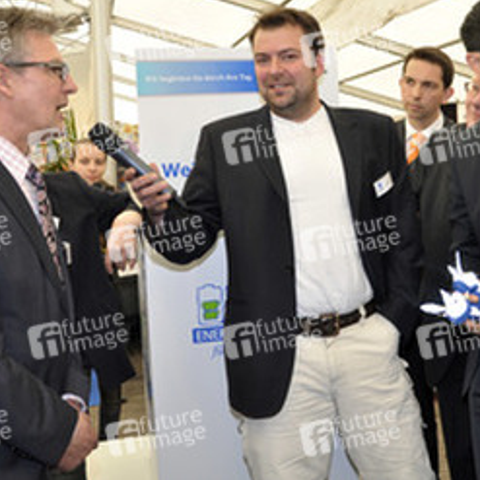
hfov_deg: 34.7
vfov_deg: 34.7
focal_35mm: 49
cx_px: 297
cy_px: 190
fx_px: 765
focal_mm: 21
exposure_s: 1/60
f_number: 5
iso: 400
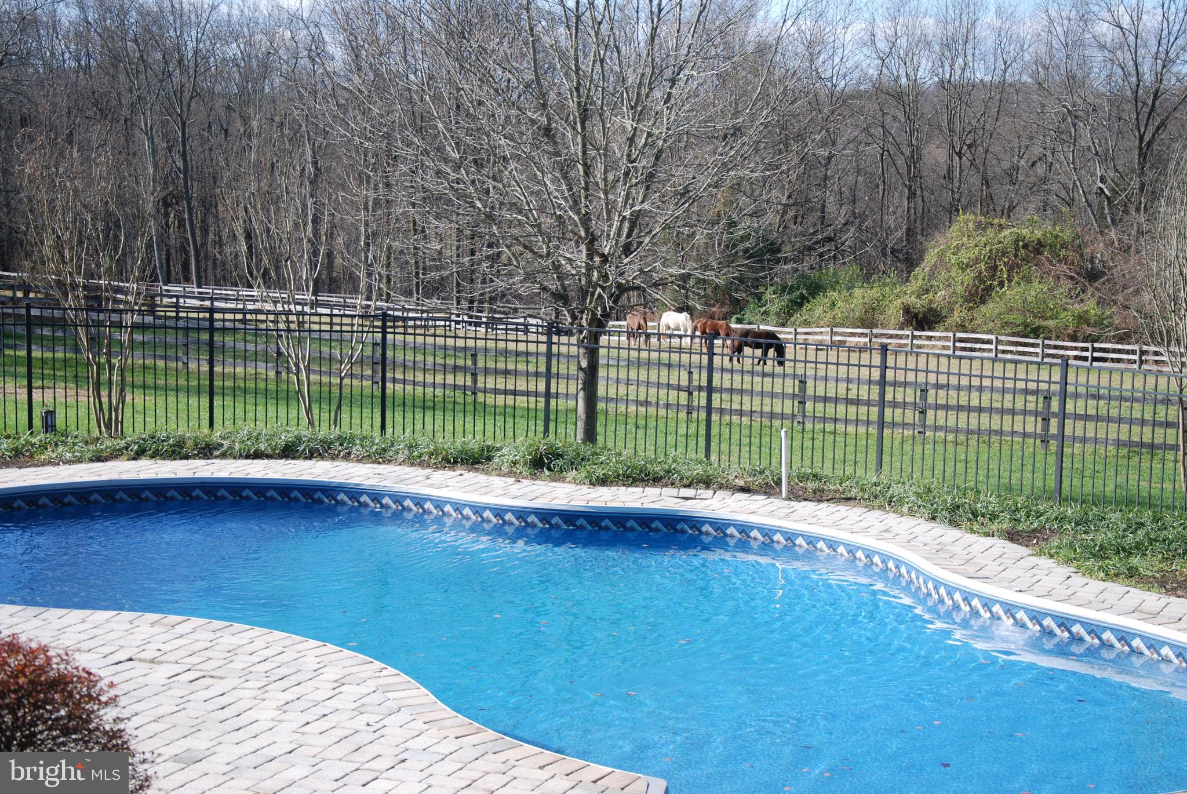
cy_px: 397
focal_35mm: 63
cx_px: 594
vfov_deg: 21.6
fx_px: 2079
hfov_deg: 31.9
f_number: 6.3
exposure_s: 1/160
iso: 100
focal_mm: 42
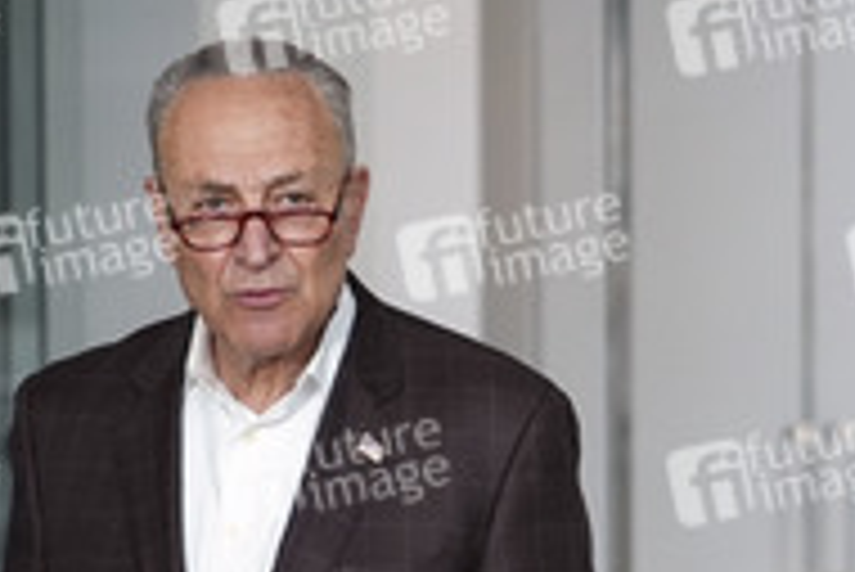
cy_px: 586
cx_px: 842
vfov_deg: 4.4
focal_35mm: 313
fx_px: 7439
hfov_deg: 6.6
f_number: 5
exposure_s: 1/320
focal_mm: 132
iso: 3200
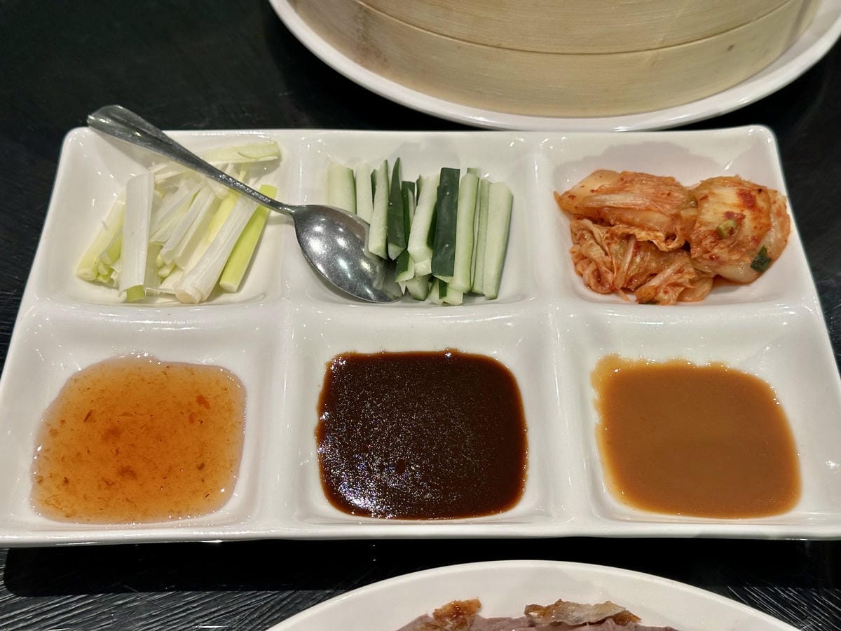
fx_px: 1166
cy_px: 316
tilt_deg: -49.6
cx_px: 420
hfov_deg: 39.7
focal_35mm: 48
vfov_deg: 30.3
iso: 250
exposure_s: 1/60
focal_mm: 6.86
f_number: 1.78
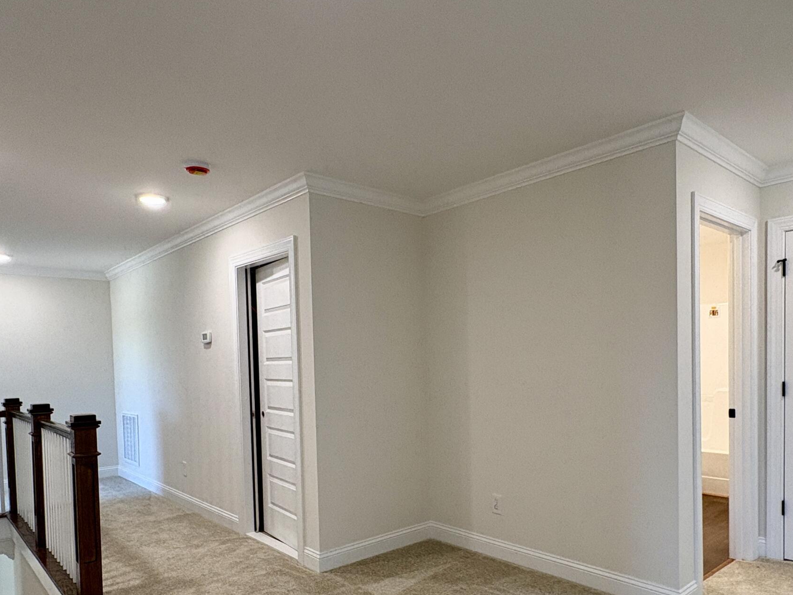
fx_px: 573
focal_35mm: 25
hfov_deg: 69.3
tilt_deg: -0.8
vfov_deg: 54.1
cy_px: 382
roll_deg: +2.3
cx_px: 426
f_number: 2.2
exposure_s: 1/120
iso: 200
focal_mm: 2.22
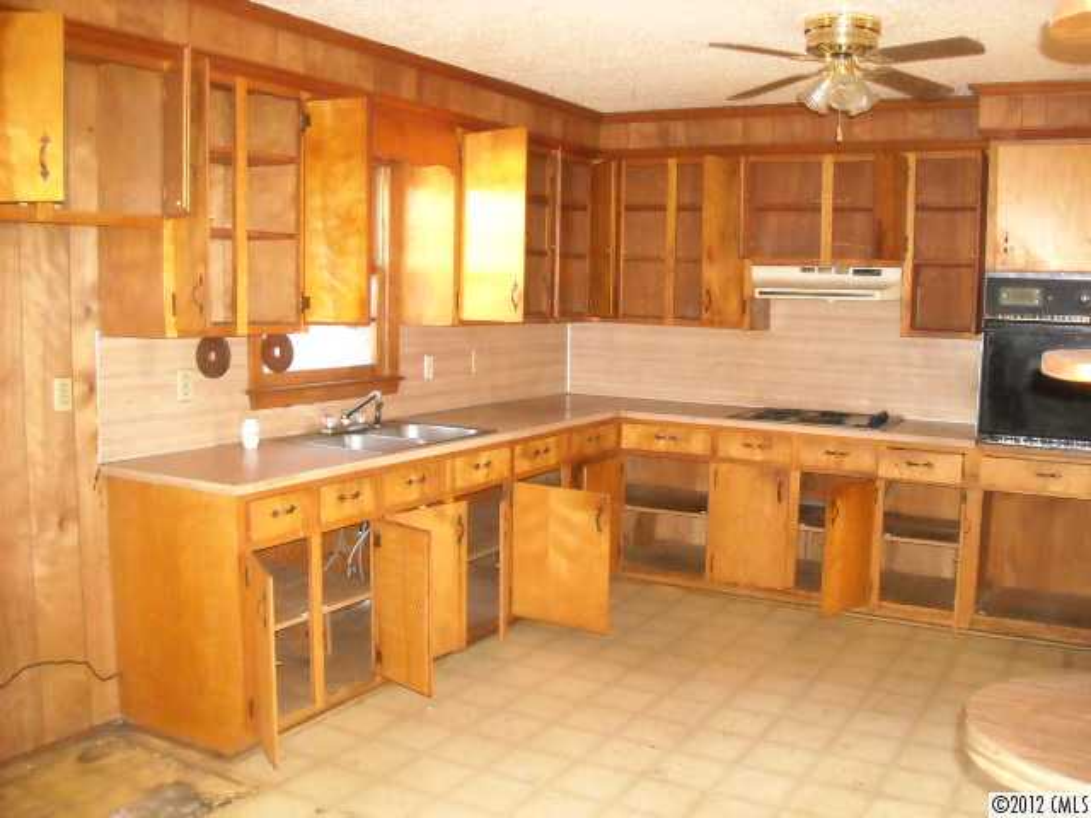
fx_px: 1103
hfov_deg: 52.6
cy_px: 409
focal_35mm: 35
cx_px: 546
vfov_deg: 40.7
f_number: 2.8
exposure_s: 1/60
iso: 911
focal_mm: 5.7
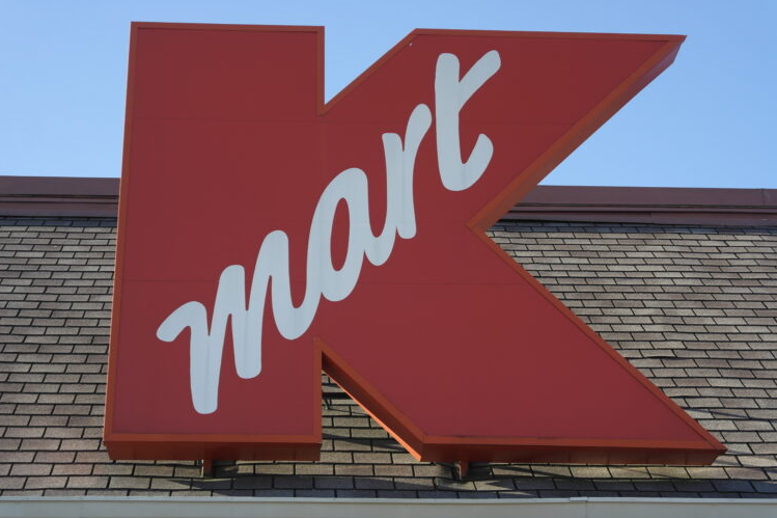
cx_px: 387
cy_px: 260
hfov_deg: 25.7
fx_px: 1705
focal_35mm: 79
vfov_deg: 17.3
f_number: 5.6
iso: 100
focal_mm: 50
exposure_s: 1/160
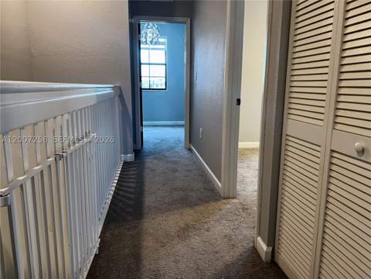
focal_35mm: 26
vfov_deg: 53.1
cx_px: 186
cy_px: 140
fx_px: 279
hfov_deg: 67.3
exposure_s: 1/60
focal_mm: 5.7
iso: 125
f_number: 1.5
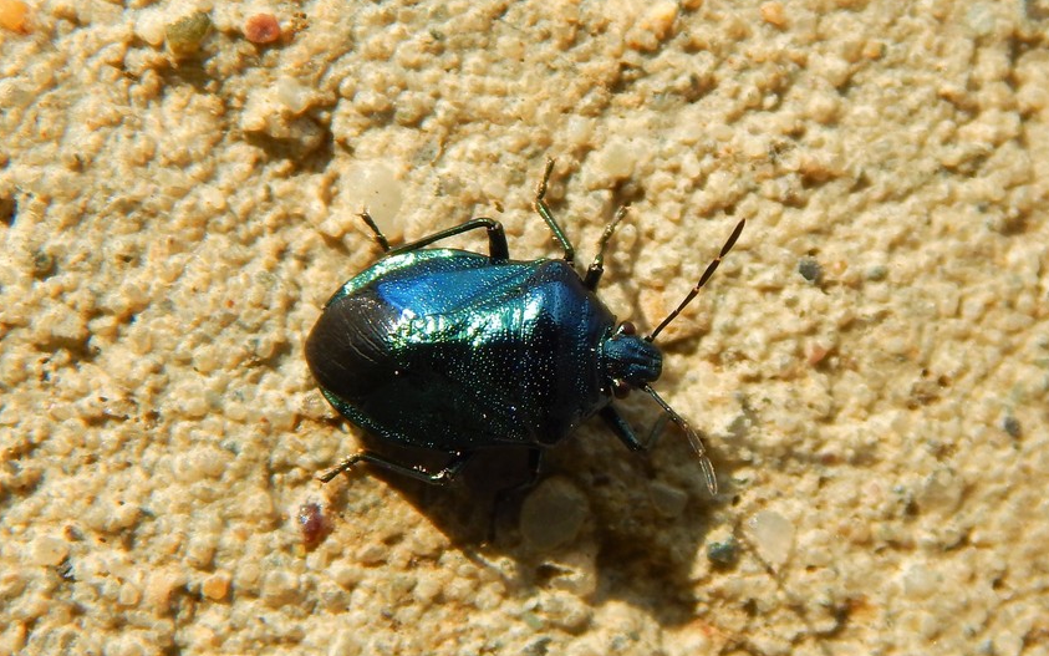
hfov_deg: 27.8
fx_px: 2116
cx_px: 522
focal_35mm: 74
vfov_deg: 17.6
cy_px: 341
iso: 125
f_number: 4.1
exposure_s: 1/800
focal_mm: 12.3
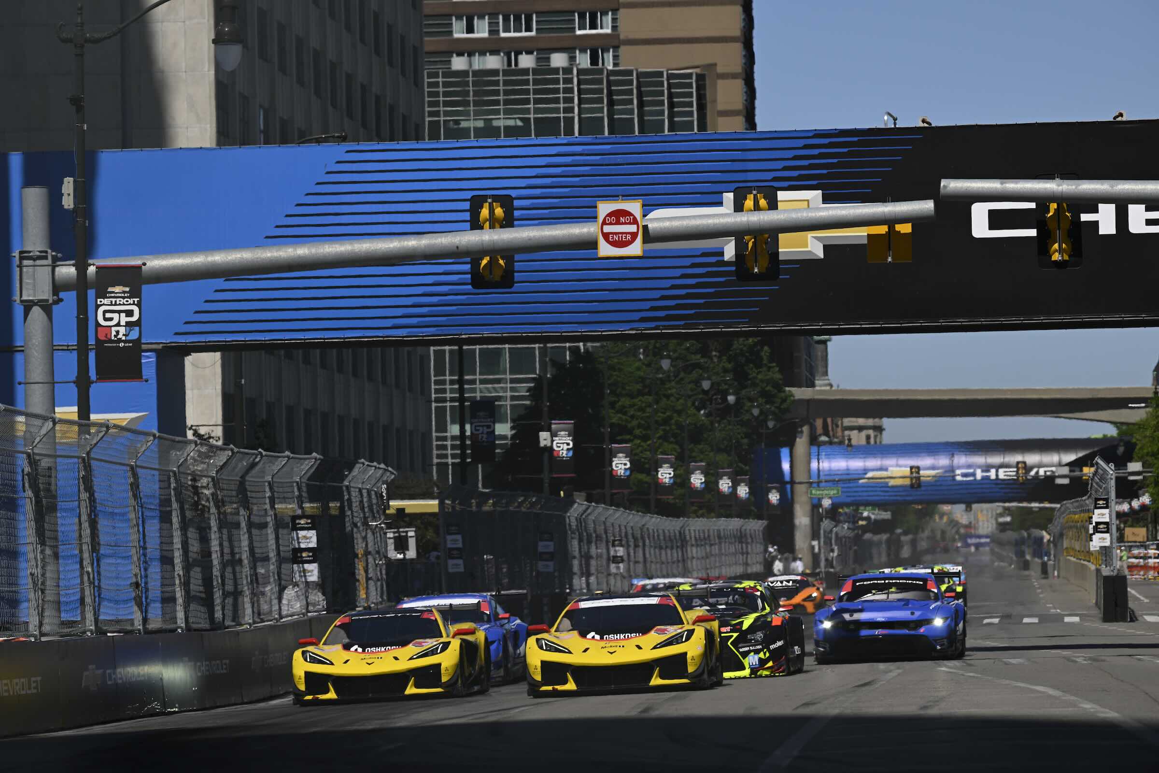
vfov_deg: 7.6
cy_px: 386
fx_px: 5795
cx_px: 580
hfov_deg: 11.4
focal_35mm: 180
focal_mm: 180
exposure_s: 1/1250
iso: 100
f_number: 5.6
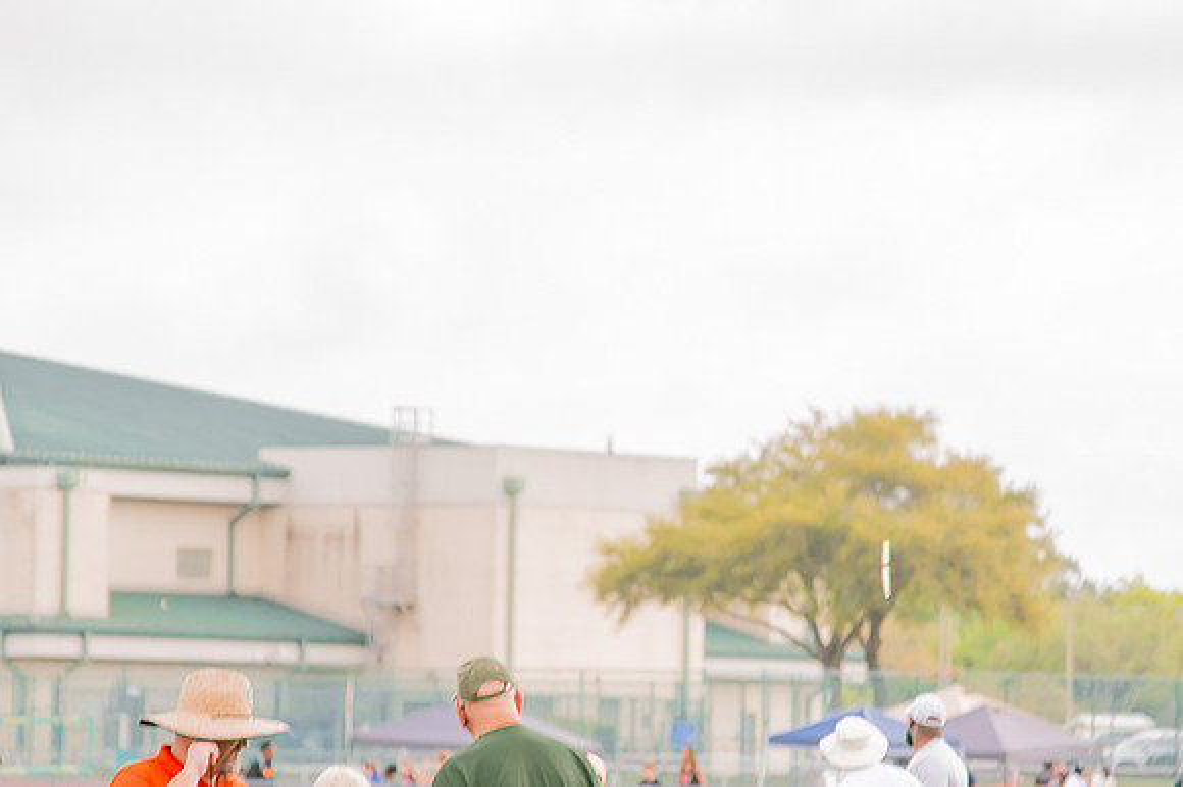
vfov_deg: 5.4
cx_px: 670
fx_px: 8365
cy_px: 416
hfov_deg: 8.1
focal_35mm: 255
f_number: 4
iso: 200
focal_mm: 120
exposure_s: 1/200
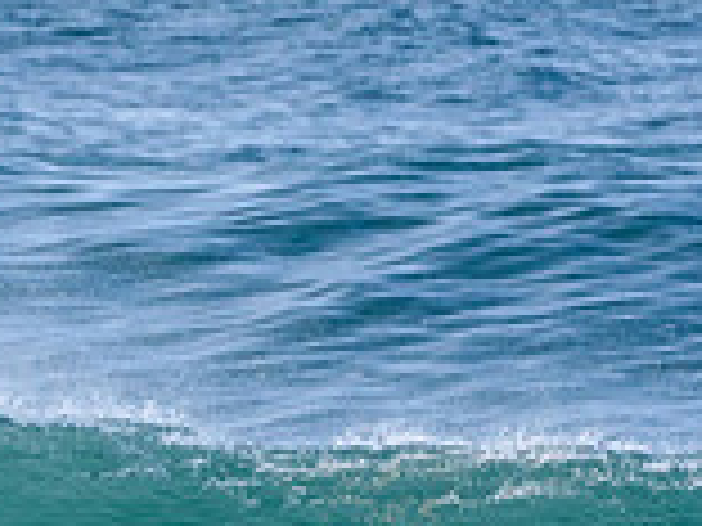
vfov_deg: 0.6
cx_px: 122
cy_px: 865
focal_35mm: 2676
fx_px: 54268
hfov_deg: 0.7
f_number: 5.6
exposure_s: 1/2000
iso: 560
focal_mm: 500
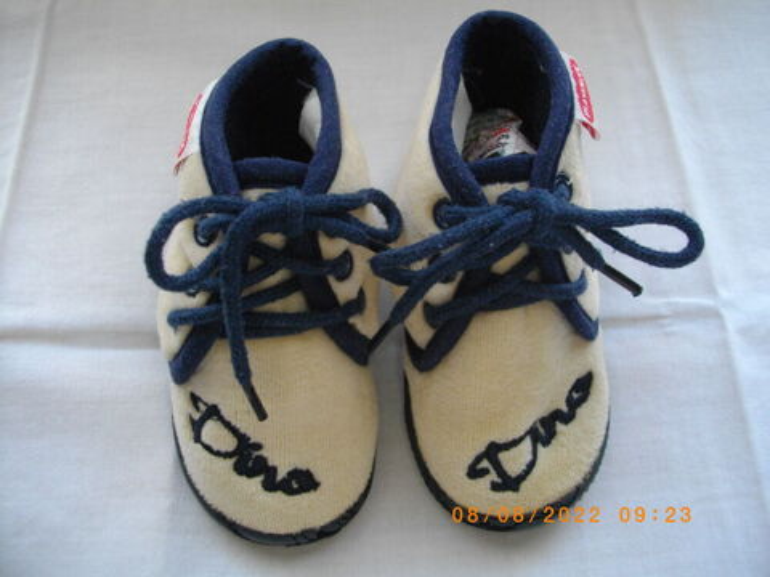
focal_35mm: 32
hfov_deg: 56.8
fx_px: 712
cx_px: 385
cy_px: 288
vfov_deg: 44.2
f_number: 2.9
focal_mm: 5.7
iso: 251
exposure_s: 1/50
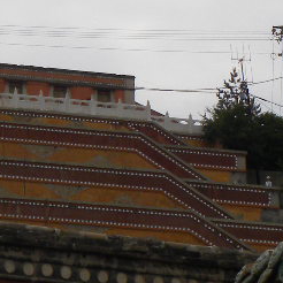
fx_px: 2248
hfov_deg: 7.1
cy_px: -2
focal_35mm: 243
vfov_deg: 7.2
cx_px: -112
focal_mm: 11.8
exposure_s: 1/360
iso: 64
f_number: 6.3
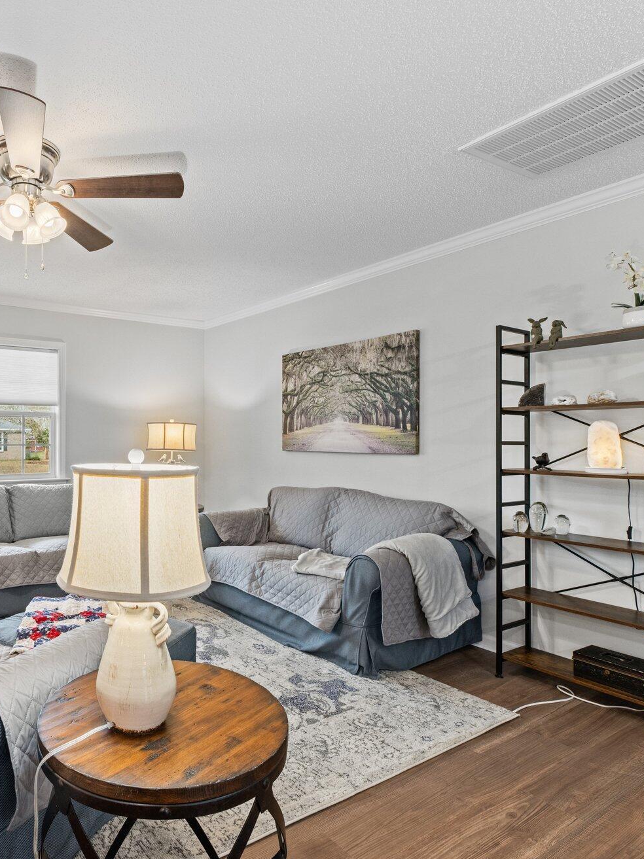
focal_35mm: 21
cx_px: 150
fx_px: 521
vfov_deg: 79.0
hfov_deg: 59.5
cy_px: 428
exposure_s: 1/2.5
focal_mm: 14
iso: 400
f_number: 9
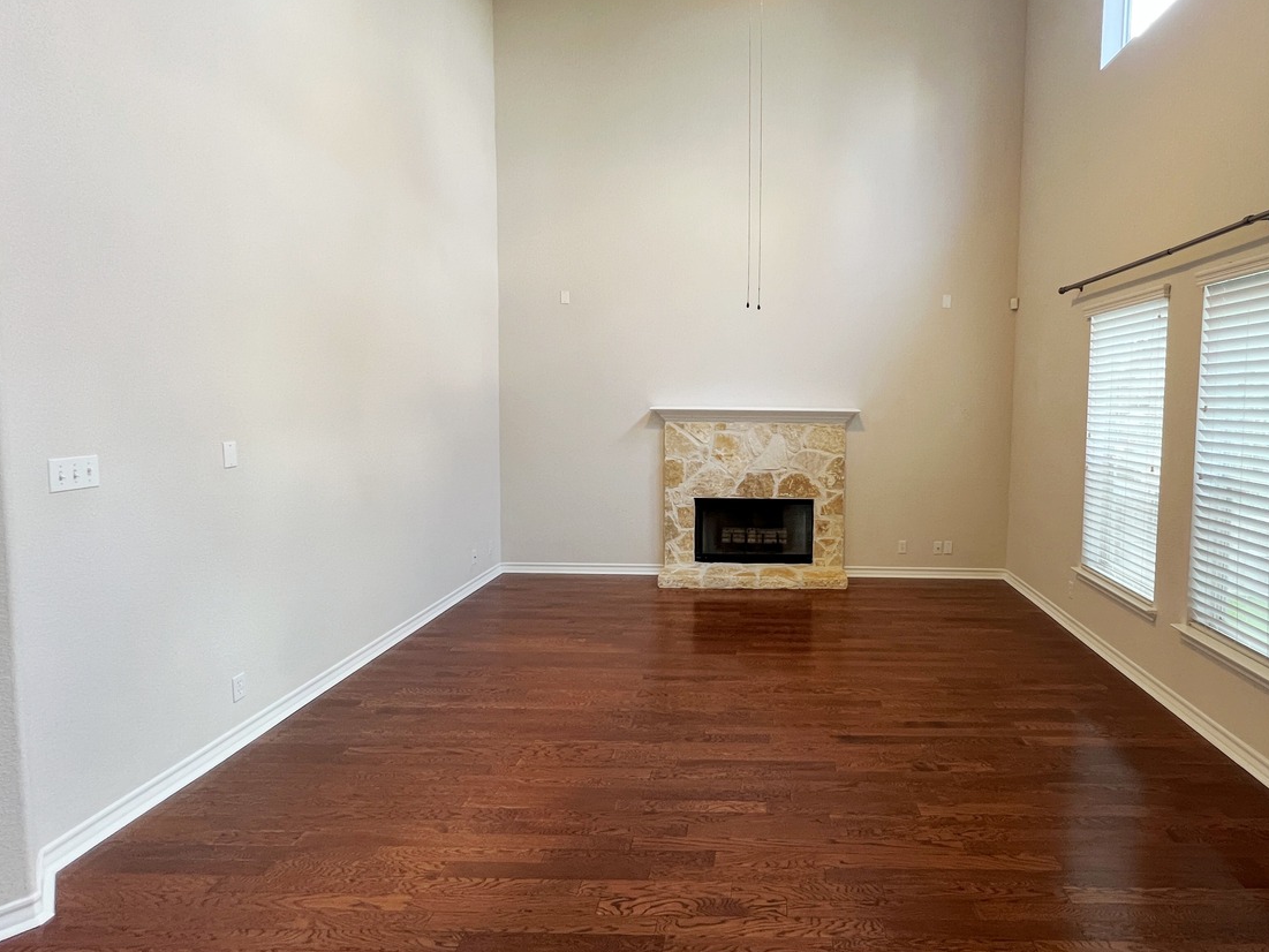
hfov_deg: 89.8
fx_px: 623
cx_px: 766
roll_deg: -1.2
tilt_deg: -4.3
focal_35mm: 17
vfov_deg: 74.6
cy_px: 440
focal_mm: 1.57
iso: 200
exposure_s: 1/24
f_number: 1.8
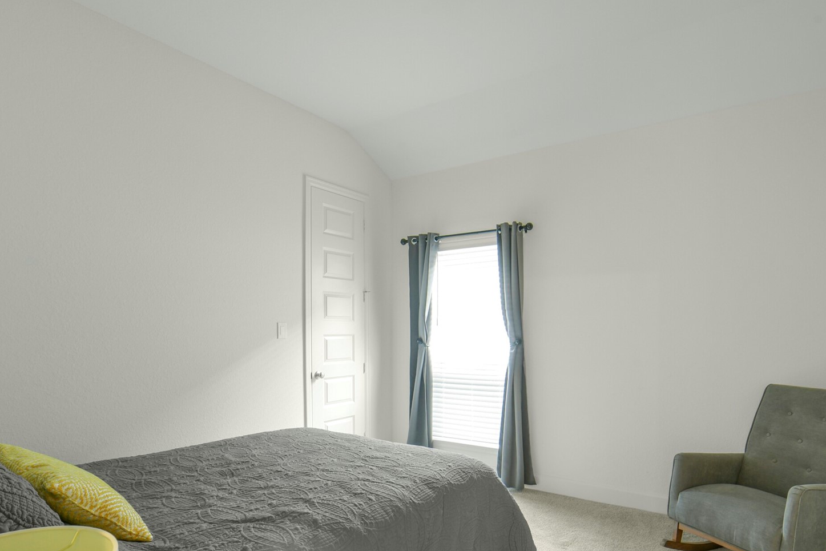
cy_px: 340
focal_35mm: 21
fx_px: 482
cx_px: 445
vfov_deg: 58.8
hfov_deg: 81.1
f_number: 11
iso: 500
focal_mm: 14
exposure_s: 1/1.67
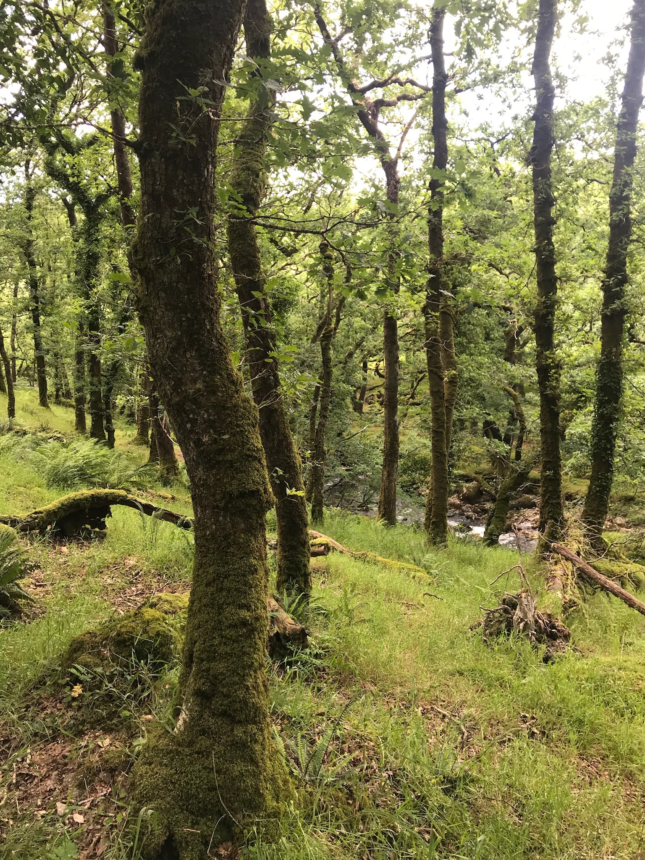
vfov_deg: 63.4
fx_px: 696
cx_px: 322
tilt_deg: -9.0
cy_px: 430
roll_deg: +2.5
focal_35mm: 28
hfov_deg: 49.7
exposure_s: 1/50
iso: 25
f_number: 1.8
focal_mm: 3.99
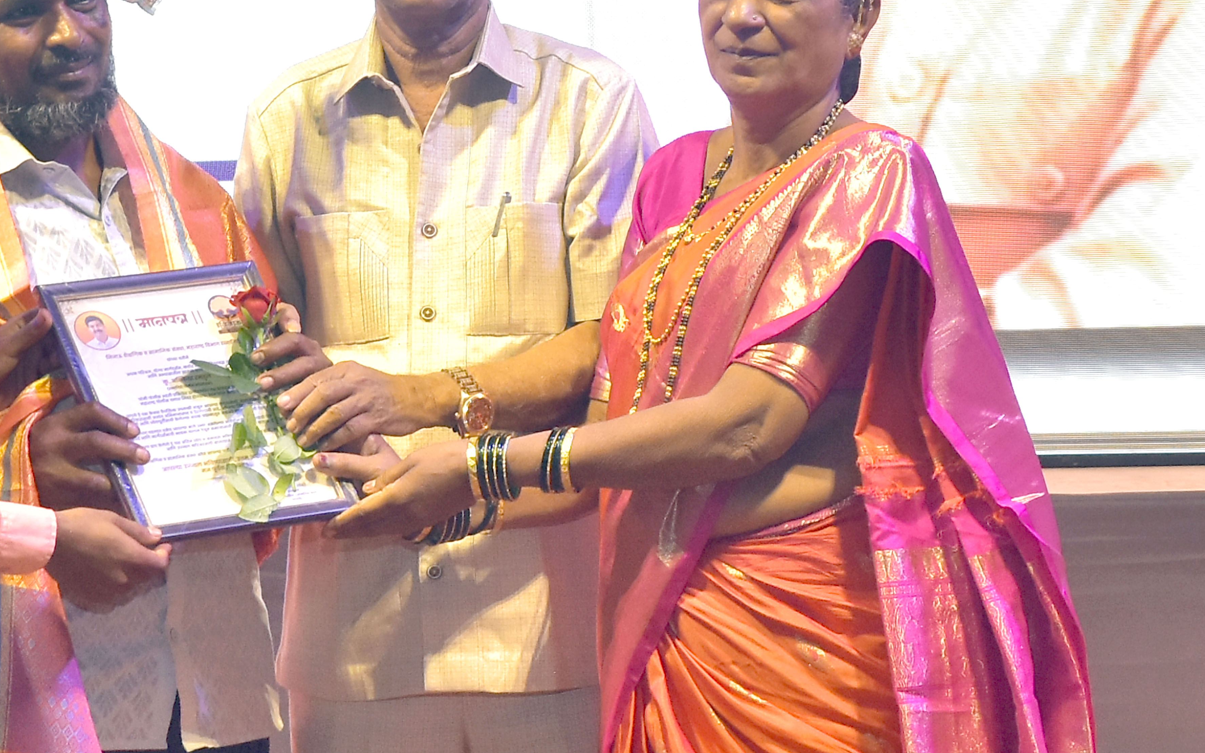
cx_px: 350
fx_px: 2364
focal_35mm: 72
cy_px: 354
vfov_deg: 18.1
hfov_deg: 28.3
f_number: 5.6
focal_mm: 28
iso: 1250
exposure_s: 1/60
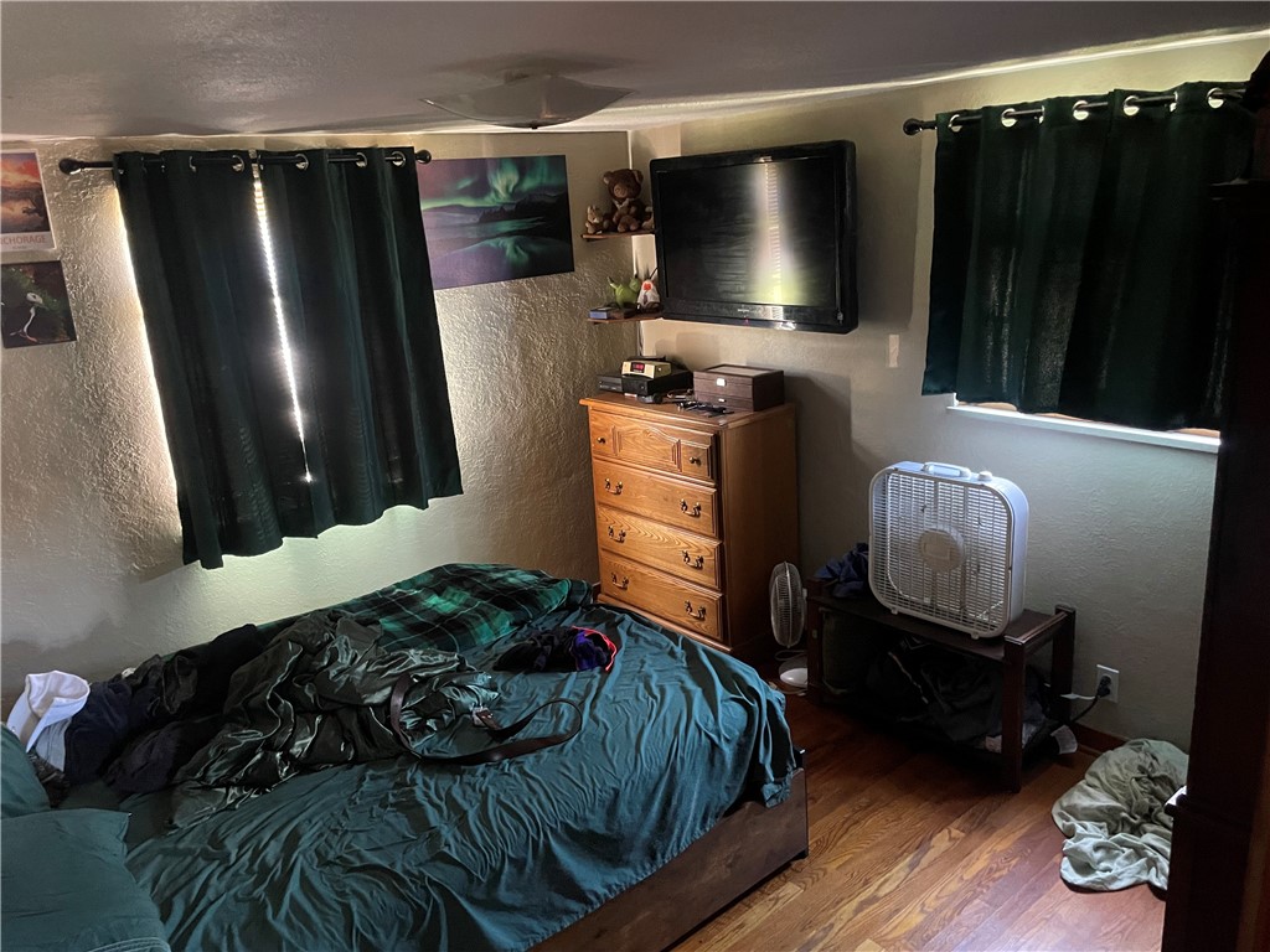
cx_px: 635
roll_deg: +3.9
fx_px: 954
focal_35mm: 26
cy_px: 476
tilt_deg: -15.8
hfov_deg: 67.3
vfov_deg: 53.1
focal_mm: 4.2
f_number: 1.6
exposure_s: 1/30
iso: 800
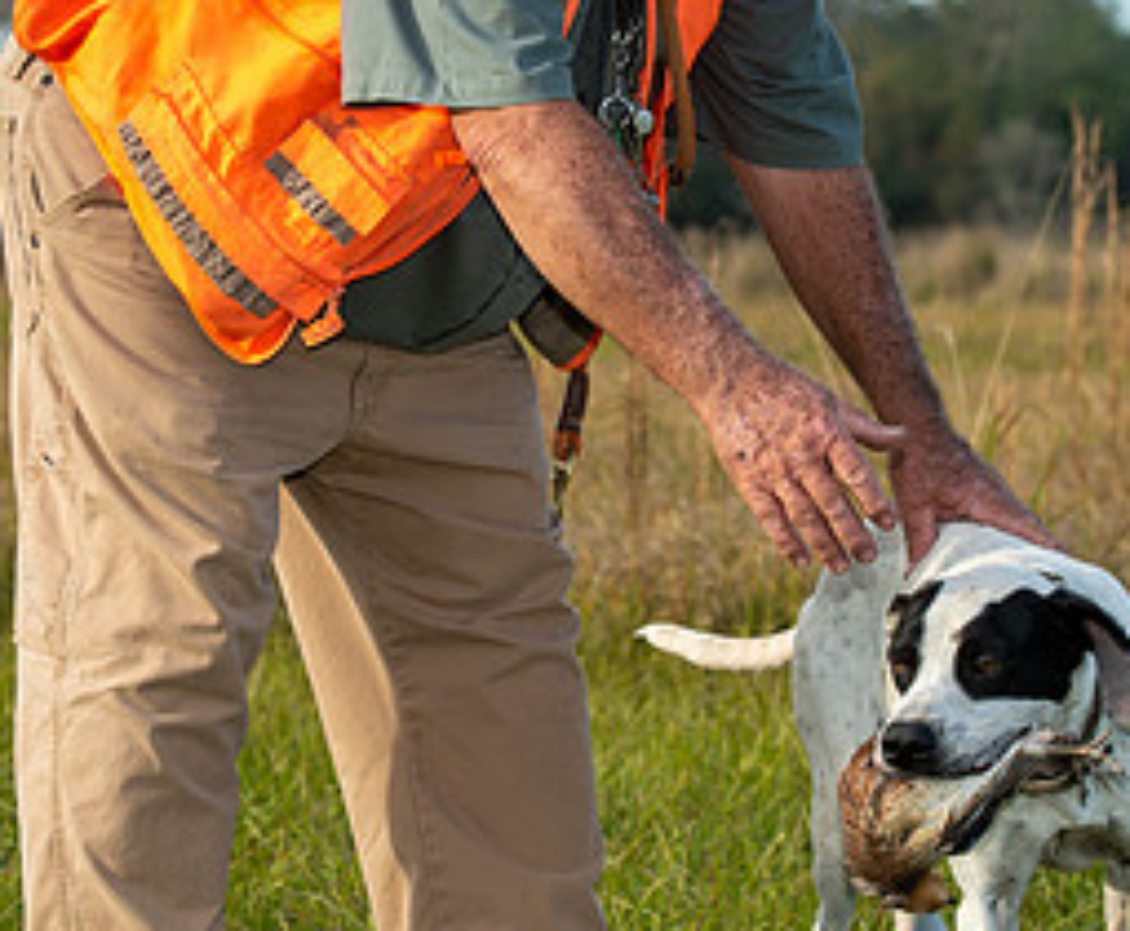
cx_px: 550
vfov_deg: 8.1
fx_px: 6597
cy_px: 427
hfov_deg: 9.8
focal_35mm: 195
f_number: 5.6
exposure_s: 1/320
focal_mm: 78
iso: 100
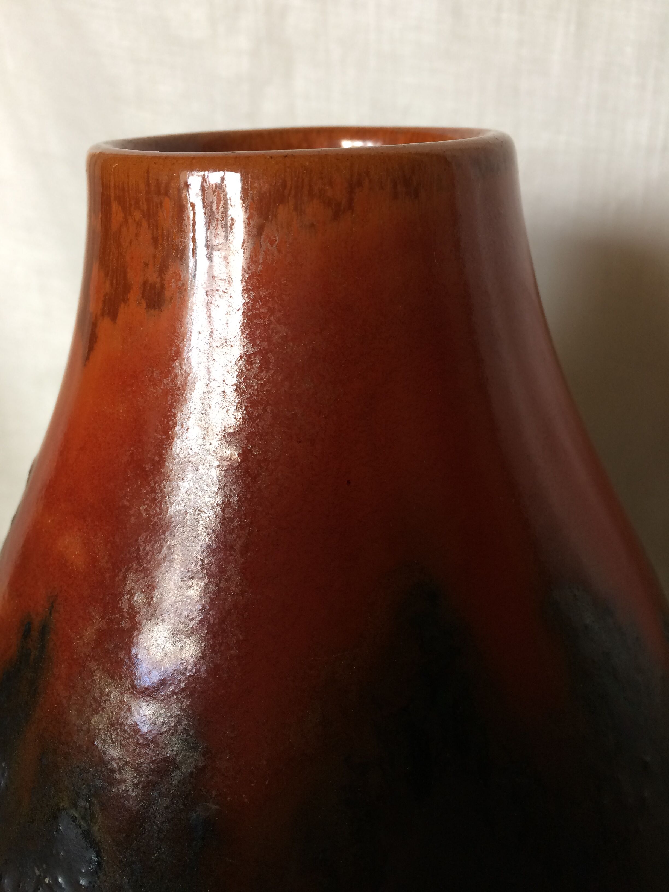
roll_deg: +3.1
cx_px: 334
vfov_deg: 61.7
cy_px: 446
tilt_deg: -25.6
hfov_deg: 48.2
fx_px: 747
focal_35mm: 29
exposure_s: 1/33
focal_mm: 4.15
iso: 32
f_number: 2.2
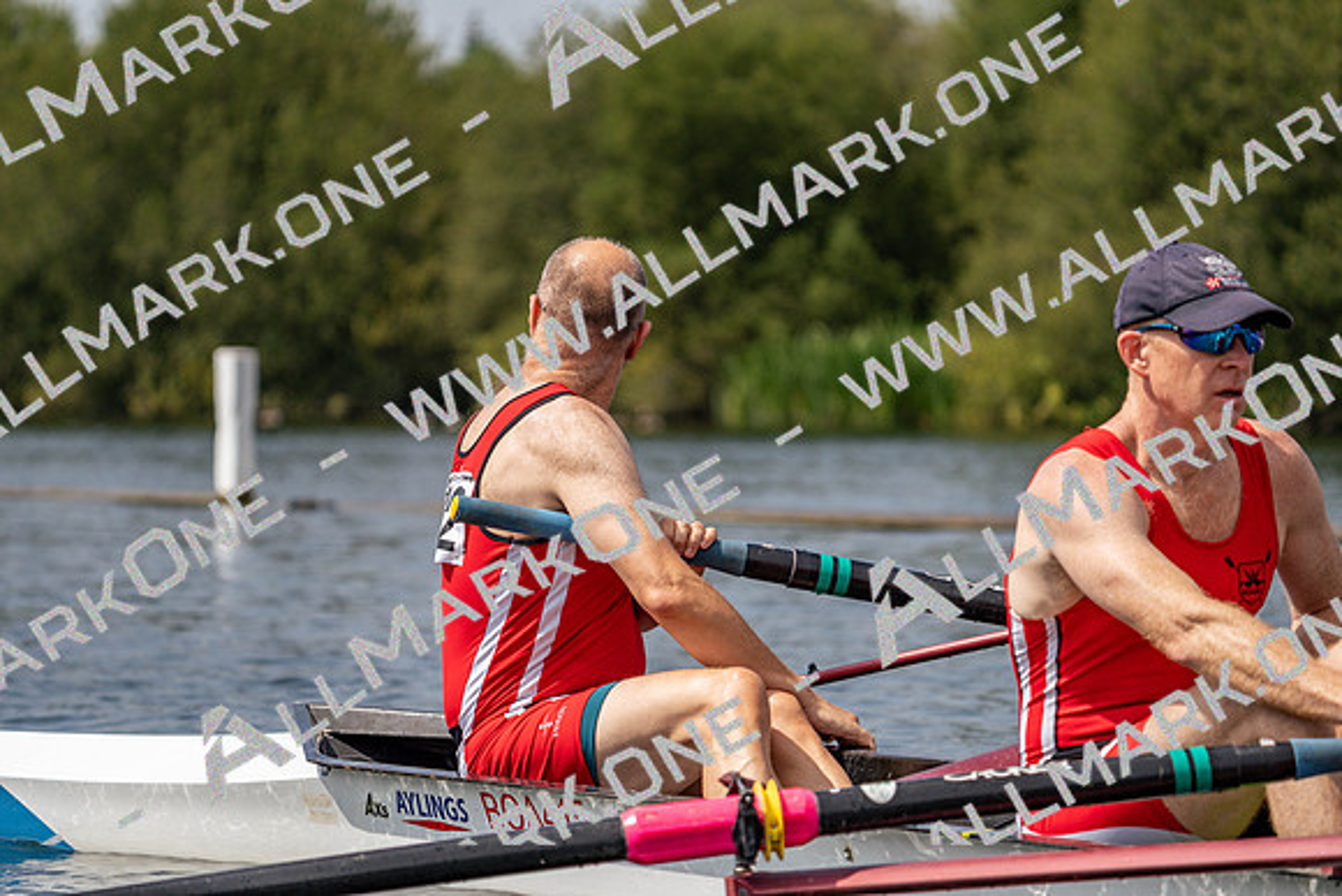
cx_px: 671
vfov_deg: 6.9
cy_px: 448
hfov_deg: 10.3
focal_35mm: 200
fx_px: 7457
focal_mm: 200
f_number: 5.6
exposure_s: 1/1600
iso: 200
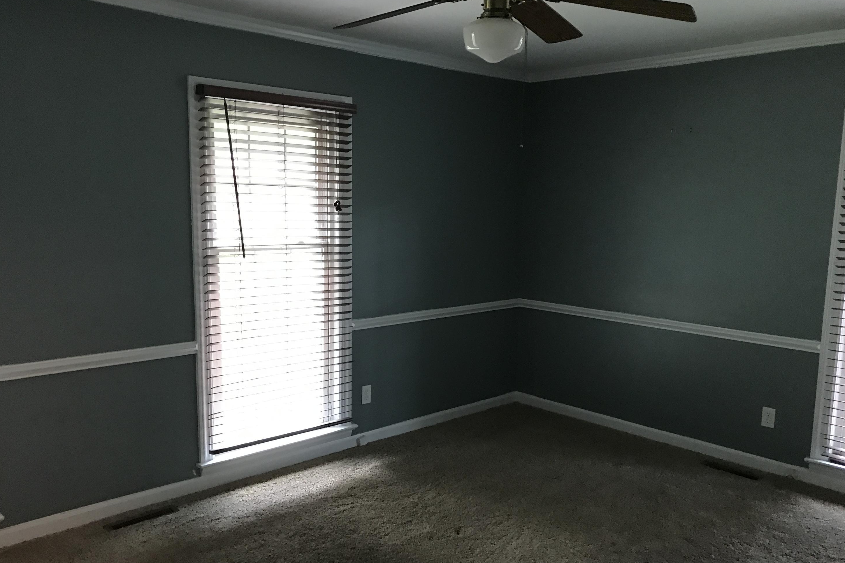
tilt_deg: -8.0
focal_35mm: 30
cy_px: 318
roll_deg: -3.1
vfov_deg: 43.5
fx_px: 704
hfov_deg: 61.9
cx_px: 419
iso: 100
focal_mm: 3.99
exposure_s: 1/13
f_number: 1.8
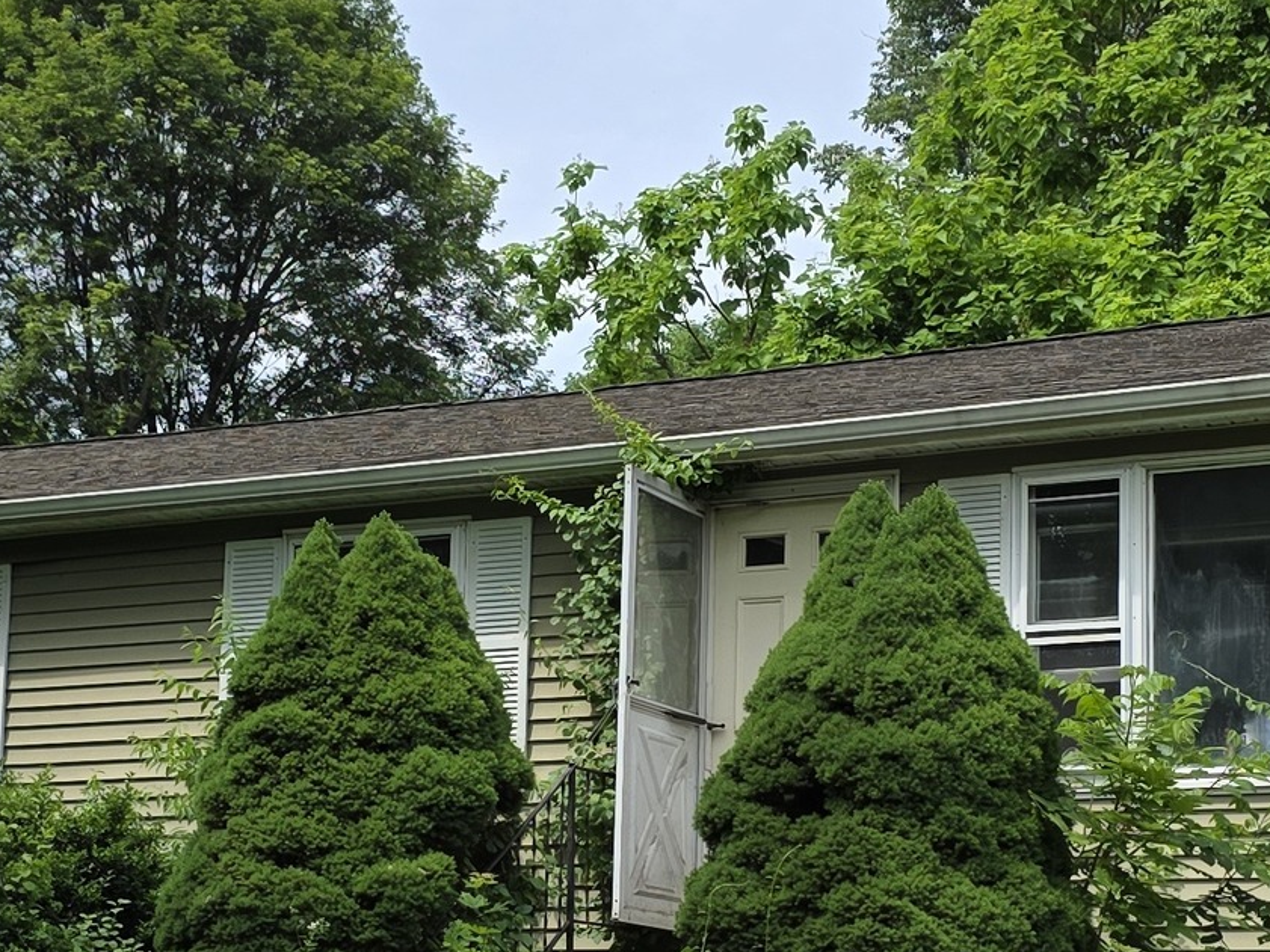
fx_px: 3082
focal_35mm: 84
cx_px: 661
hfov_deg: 23.3
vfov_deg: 17.5
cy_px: 712
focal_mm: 6.3
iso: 80
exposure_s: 1/5447
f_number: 1.7
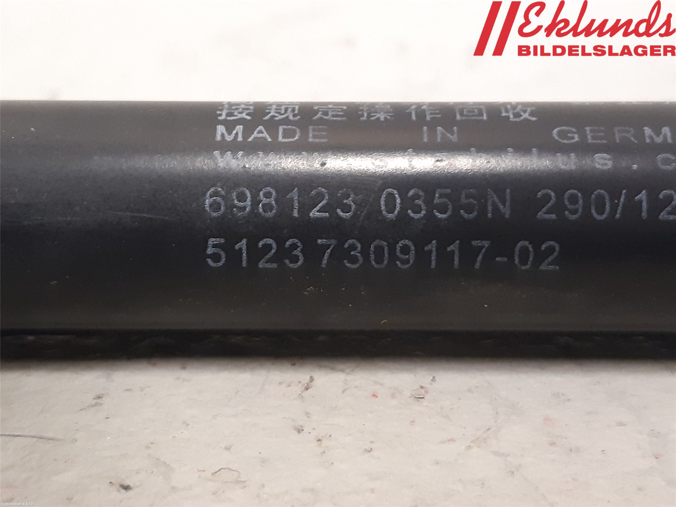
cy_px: 254
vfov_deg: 53.1
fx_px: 508
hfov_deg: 67.3
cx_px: 338
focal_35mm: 26
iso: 250
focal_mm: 3.93
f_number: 1.7
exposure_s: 1/25
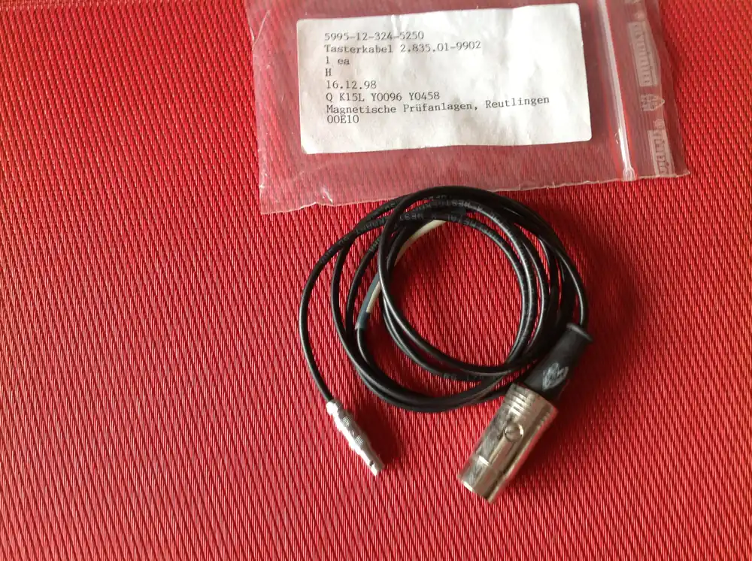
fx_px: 759
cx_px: 376
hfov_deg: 52.7
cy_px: 280
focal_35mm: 35
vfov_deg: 40.6
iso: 50
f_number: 2.4
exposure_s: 1/30
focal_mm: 4.28
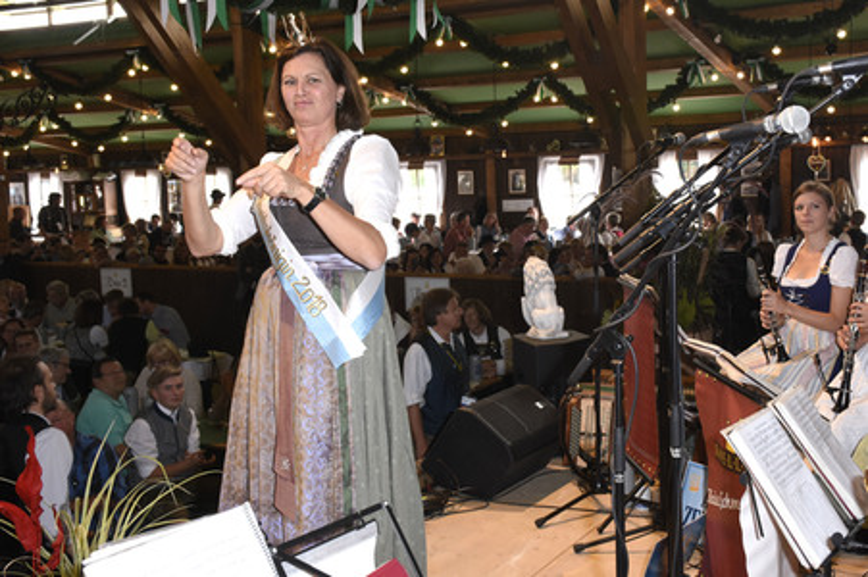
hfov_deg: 48.0
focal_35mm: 40
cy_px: 288
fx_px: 976
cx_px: 434
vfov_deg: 33.0
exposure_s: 1/160
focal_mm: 27
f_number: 6.3
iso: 1000
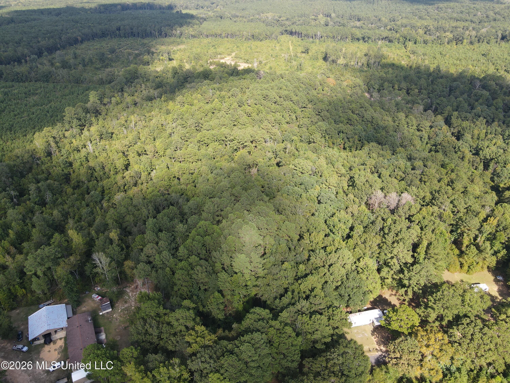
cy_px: 192
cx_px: 255
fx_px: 354
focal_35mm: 24
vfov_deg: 56.8
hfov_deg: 71.6
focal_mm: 4.5
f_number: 2.8
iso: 100
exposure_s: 1/200
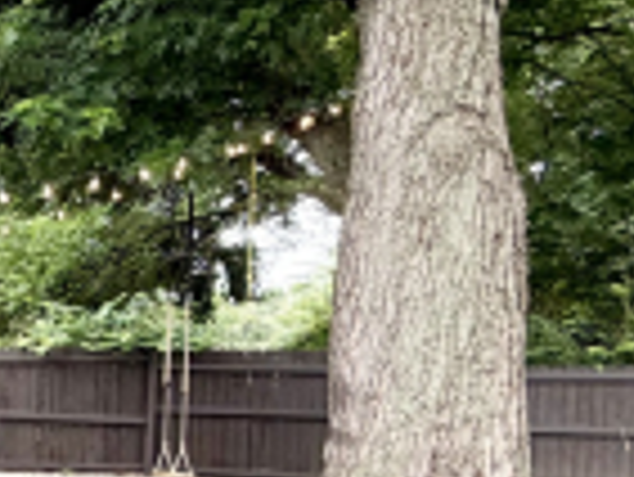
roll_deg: -0.4
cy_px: 450
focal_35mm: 66
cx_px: -578
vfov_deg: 21.7
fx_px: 1210
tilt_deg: -2.6
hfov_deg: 19.5
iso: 64
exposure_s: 1/121
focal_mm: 2.22
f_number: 2.2
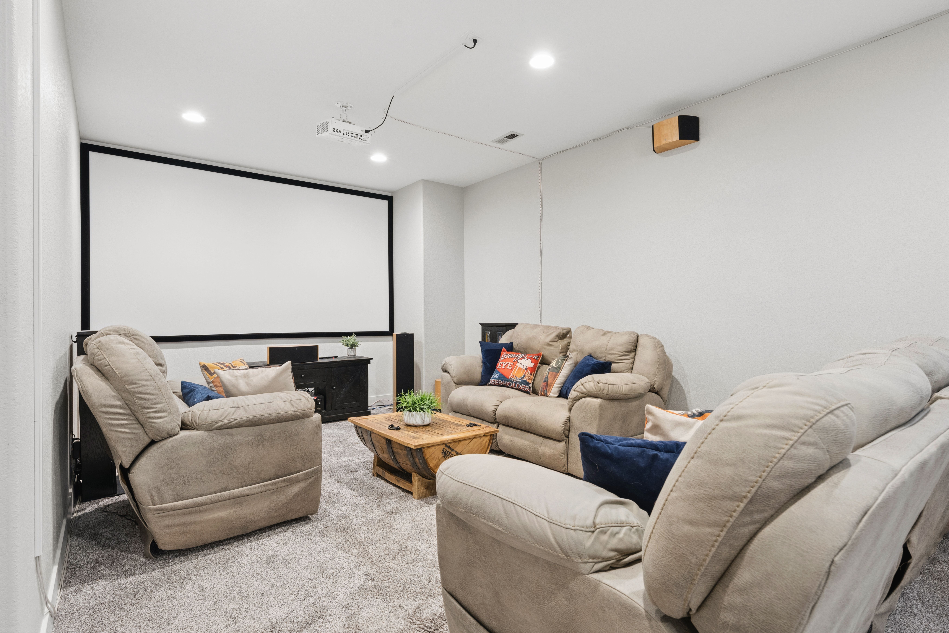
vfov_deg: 67.4
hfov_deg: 90.0
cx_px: 474
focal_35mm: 18
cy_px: 316
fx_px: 474
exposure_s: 1/6
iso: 800
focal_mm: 18
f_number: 8
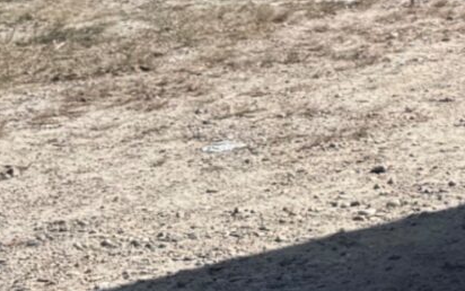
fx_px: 2003
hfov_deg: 12.2
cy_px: -548
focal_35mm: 158
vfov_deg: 7.4
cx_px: 826
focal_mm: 6.76
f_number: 1.78
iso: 80
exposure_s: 1/6410
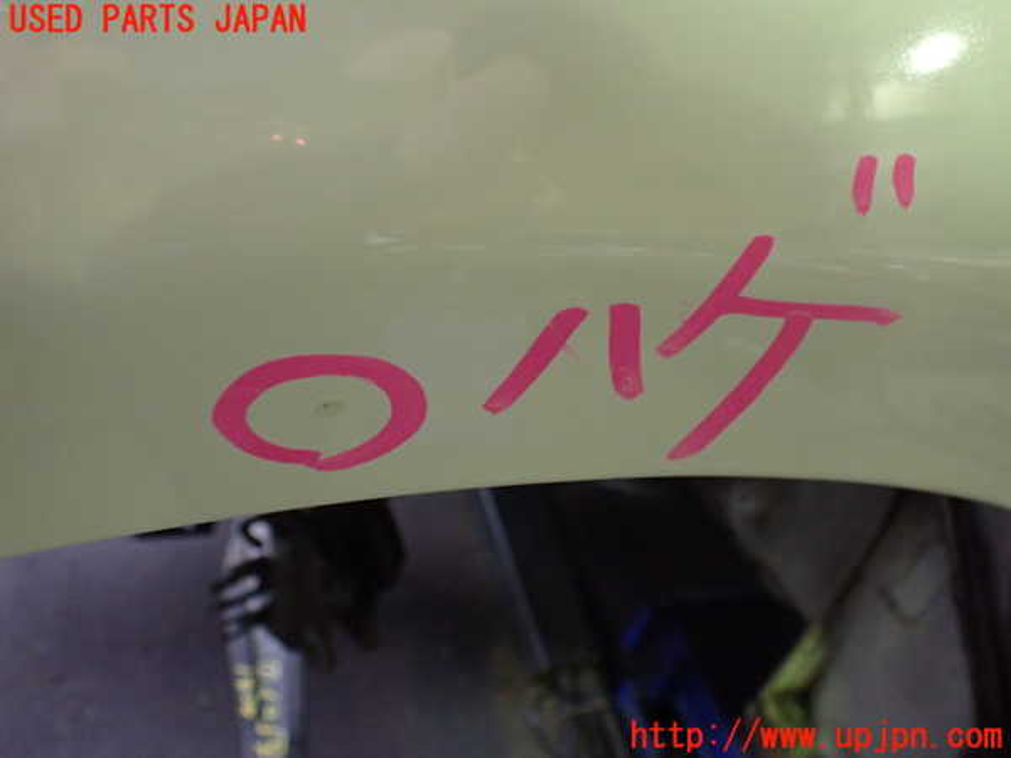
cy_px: 379
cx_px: 506
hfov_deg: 60.0
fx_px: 876
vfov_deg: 46.8
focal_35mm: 30
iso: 800
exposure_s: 1/50
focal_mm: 5.4
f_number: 2.3
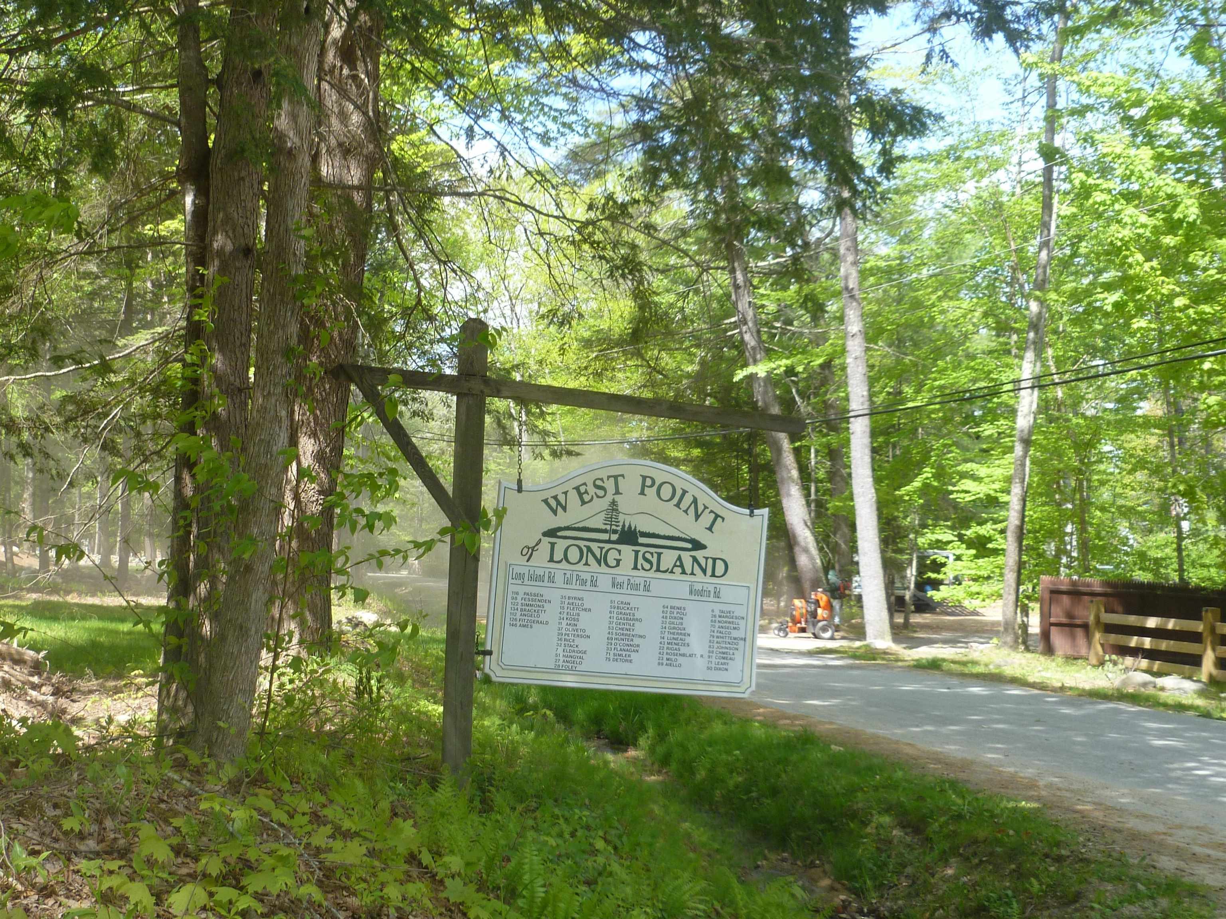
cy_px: 460
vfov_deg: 44.1
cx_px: 613
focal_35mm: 32
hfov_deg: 56.8
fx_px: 1133
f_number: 3.5
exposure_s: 1/160
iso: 80
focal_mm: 5.7
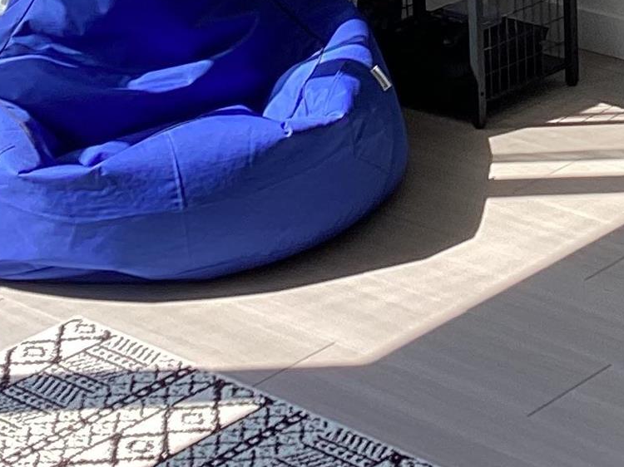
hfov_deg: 15.3
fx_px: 2289
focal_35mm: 127
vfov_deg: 11.0
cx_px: 614
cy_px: -343
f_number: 2.4
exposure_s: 1/120
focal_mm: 3.3
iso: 25
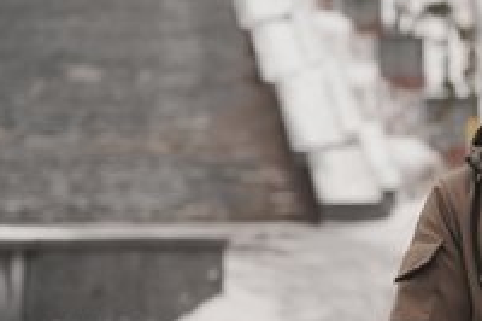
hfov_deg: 13.7
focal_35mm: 148
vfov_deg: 9.3
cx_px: 468
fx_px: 1980
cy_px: 206
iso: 100
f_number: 3.2
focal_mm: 74
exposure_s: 1/323
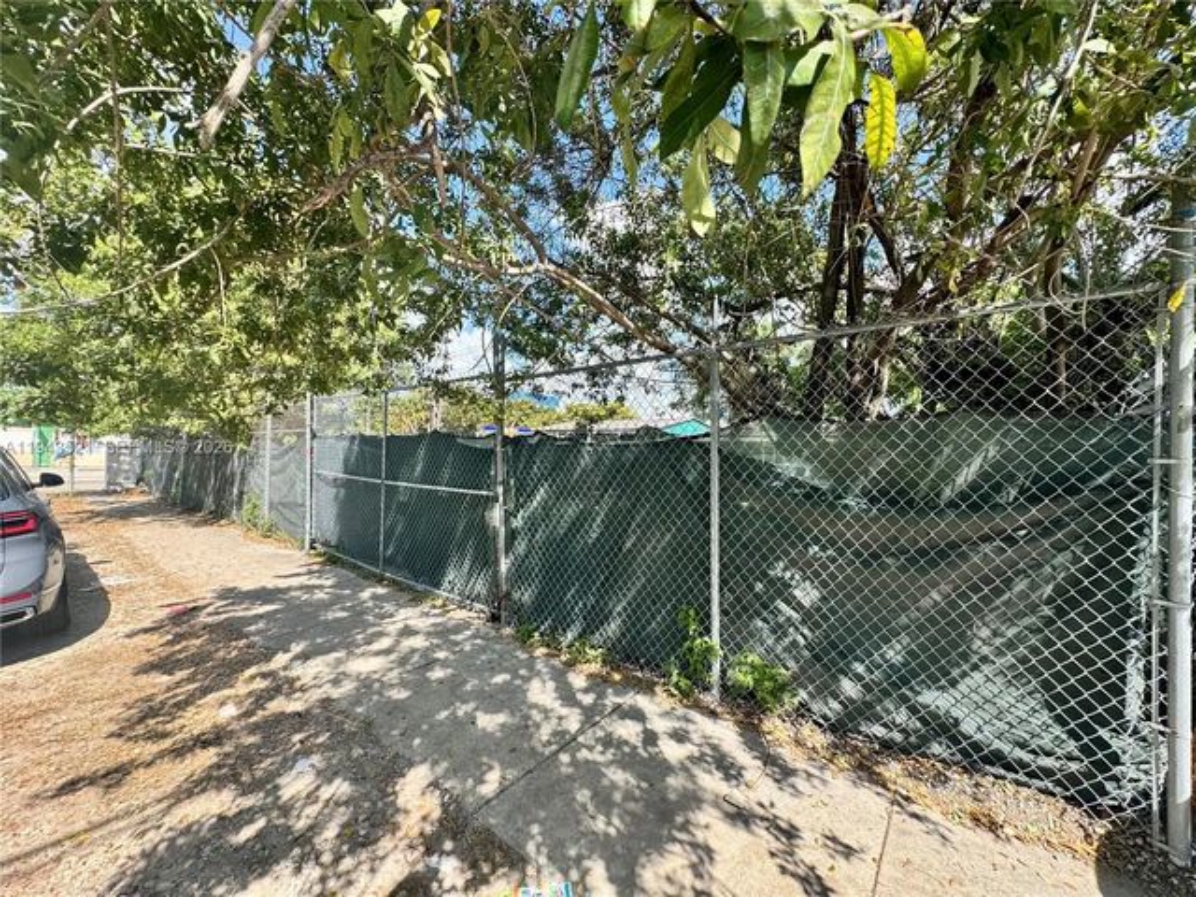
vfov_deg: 85.7
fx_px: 484
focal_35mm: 14
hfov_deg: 102.1
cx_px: 598
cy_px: 448
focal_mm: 2.22
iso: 40
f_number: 2.2
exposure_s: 1/479
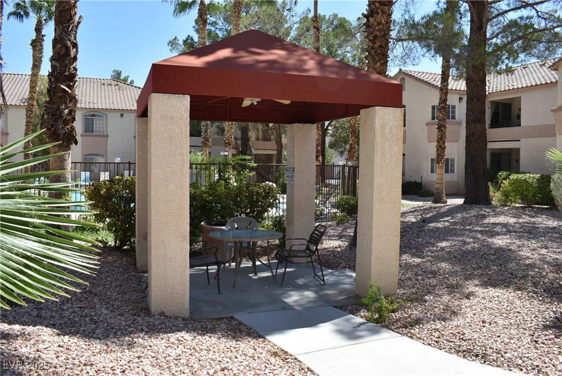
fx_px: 469
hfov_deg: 61.9
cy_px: 188
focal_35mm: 30
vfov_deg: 43.7
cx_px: 281
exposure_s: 1/320
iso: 200
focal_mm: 20
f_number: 9
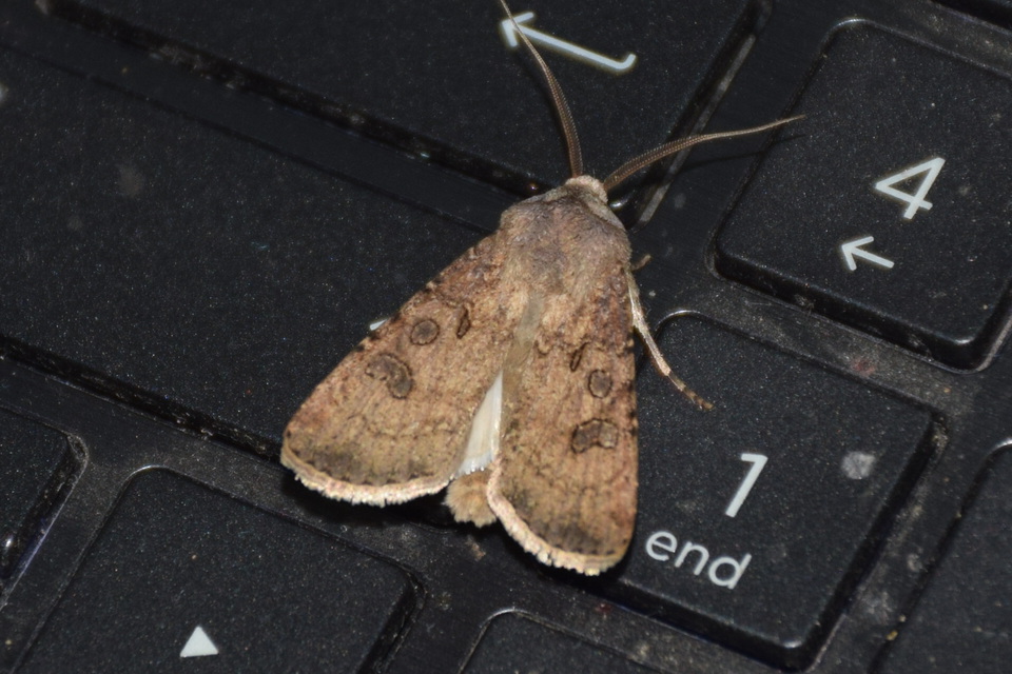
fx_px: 4891
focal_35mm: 174
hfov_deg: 11.8
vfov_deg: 7.9
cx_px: 506
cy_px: 337
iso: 320
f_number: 5.6
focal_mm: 116
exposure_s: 1/60
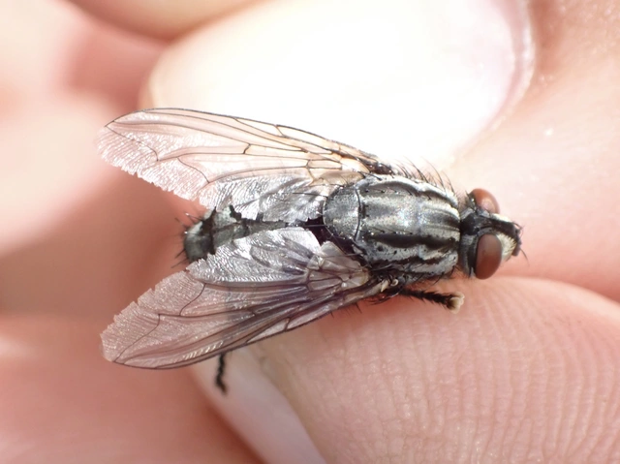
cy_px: 232
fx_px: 1790
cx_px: 310
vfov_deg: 14.8
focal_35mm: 100
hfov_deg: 19.7
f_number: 4.9
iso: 500
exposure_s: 1/160
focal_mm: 18
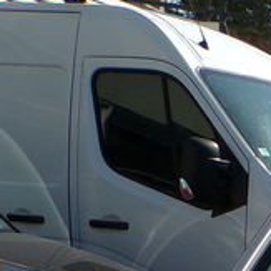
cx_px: 632
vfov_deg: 11.5
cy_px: 605
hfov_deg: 11.4
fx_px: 1151
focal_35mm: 130
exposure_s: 1/450
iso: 100
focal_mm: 4.3
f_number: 5.8
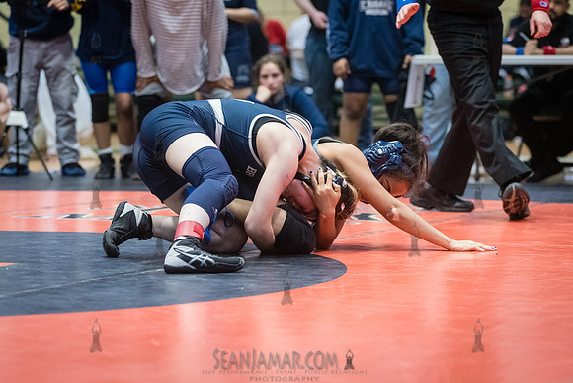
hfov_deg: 15.9
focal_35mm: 129
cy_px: 205
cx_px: 262
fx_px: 2050
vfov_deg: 10.7
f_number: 3.5
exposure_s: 1/400
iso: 8000
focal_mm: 112
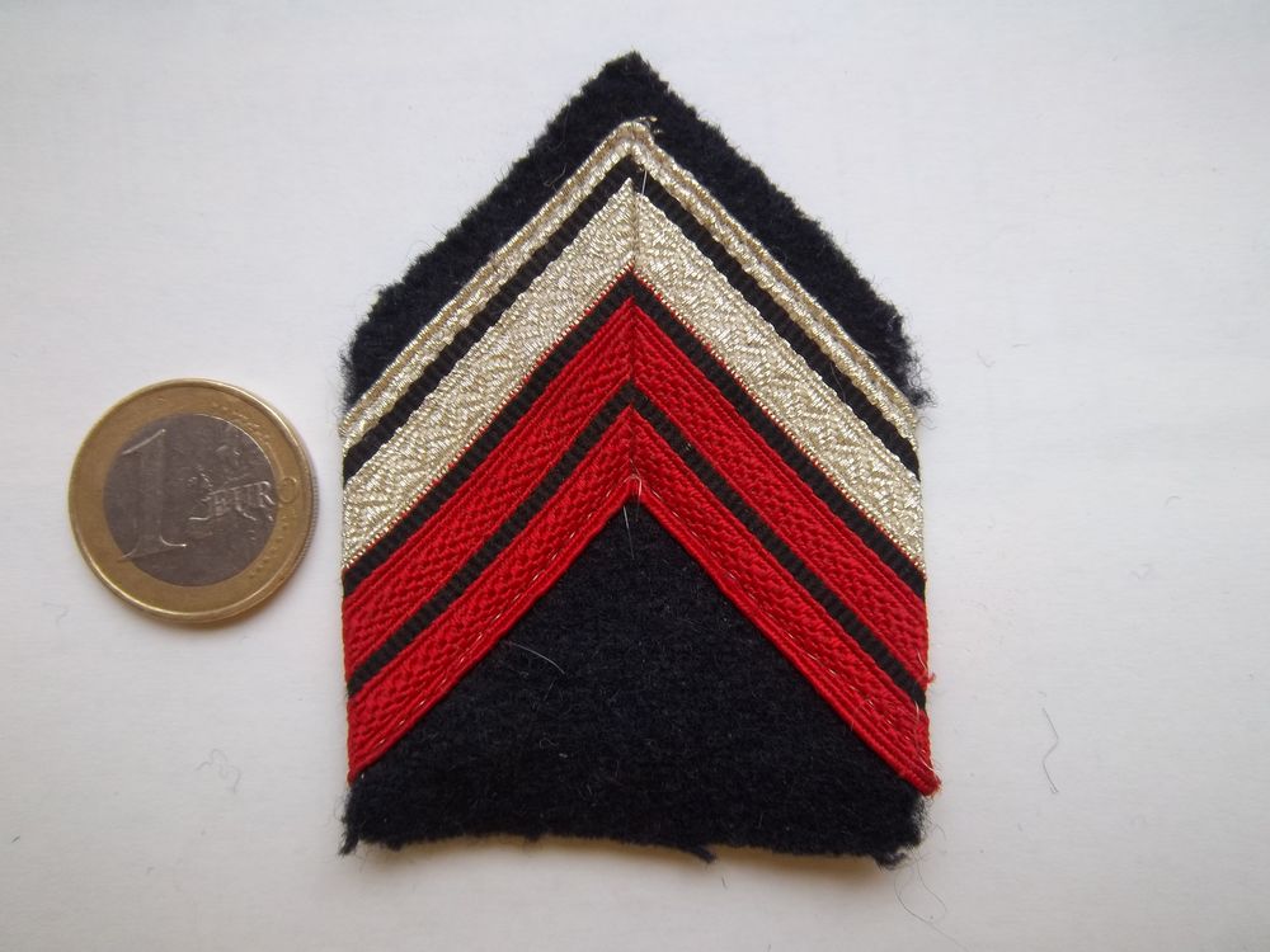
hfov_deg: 63.4
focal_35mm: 28
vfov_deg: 49.7
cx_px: 635
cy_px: 476
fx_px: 1027
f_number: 3.5
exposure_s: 1/50
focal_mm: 5.05
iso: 64
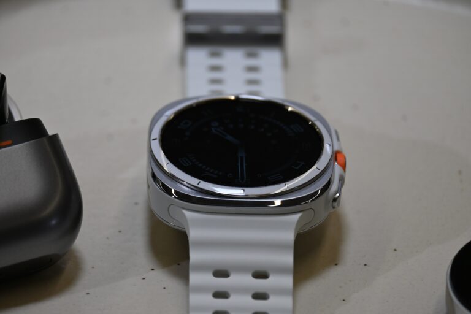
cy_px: 157
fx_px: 4906
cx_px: 236
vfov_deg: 3.7
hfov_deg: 5.5
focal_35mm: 375
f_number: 6.3
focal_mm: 250
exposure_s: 1/250
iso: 450
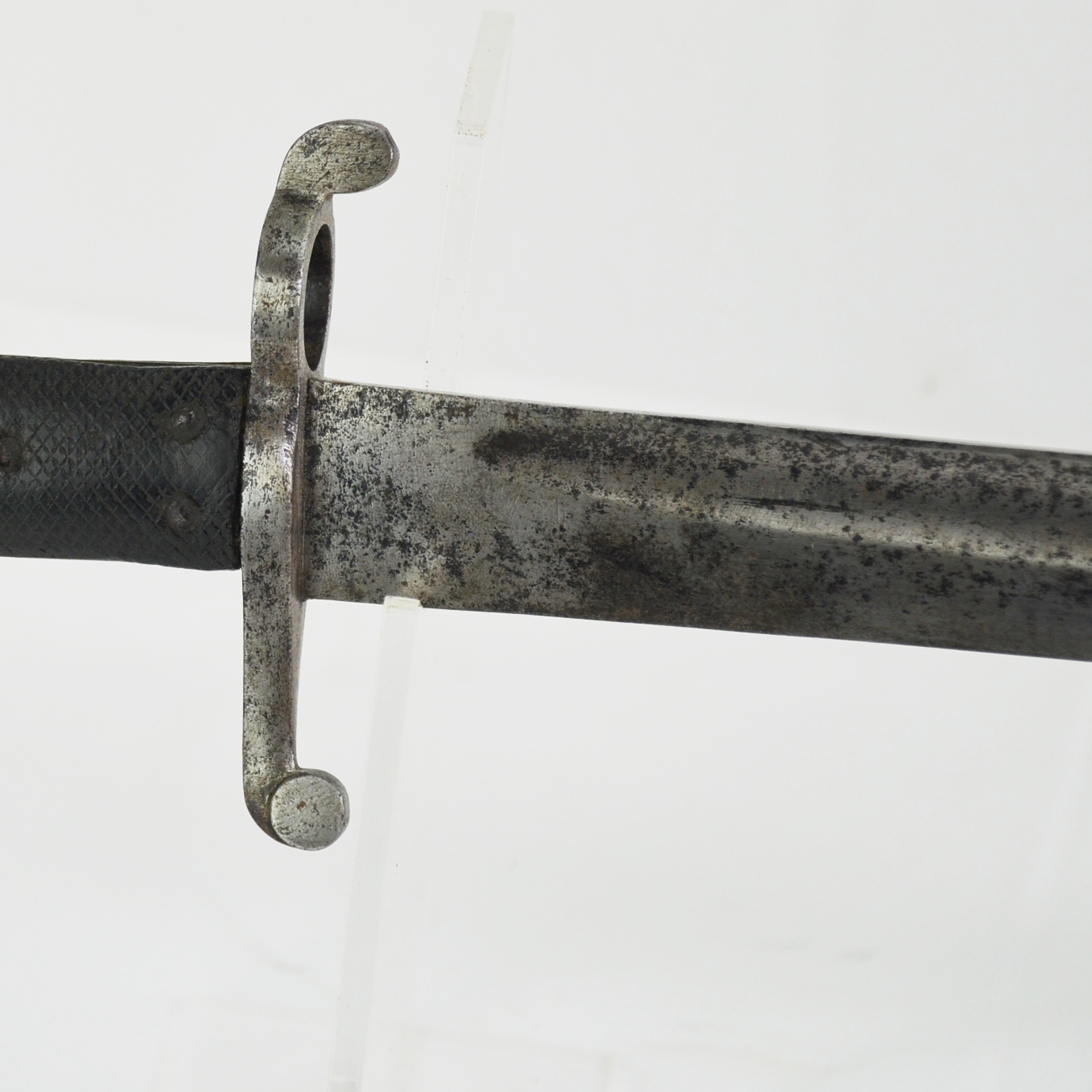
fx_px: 4783
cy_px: 490
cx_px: 123
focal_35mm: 134
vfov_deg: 13.0
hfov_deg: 12.9
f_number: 5
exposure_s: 1/400
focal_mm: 58
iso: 400
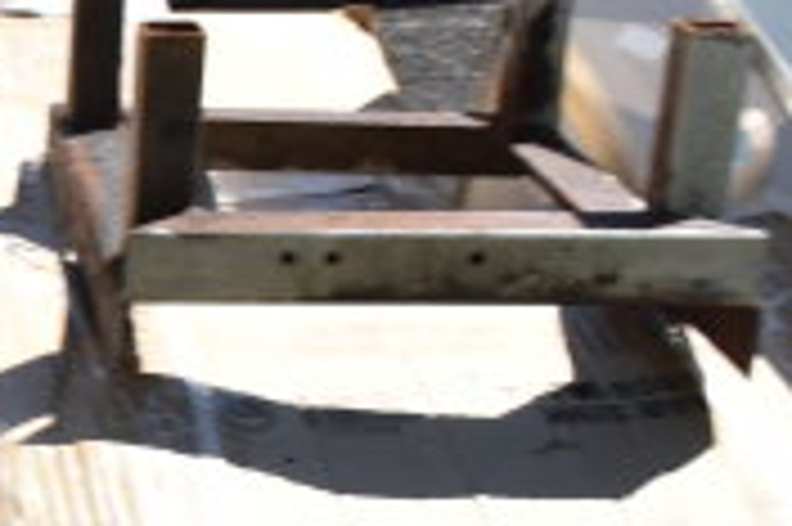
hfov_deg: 17.5
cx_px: -423
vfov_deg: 13.1
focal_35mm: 104
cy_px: 398
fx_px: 2286
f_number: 8
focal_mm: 20
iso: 200
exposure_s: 1/250
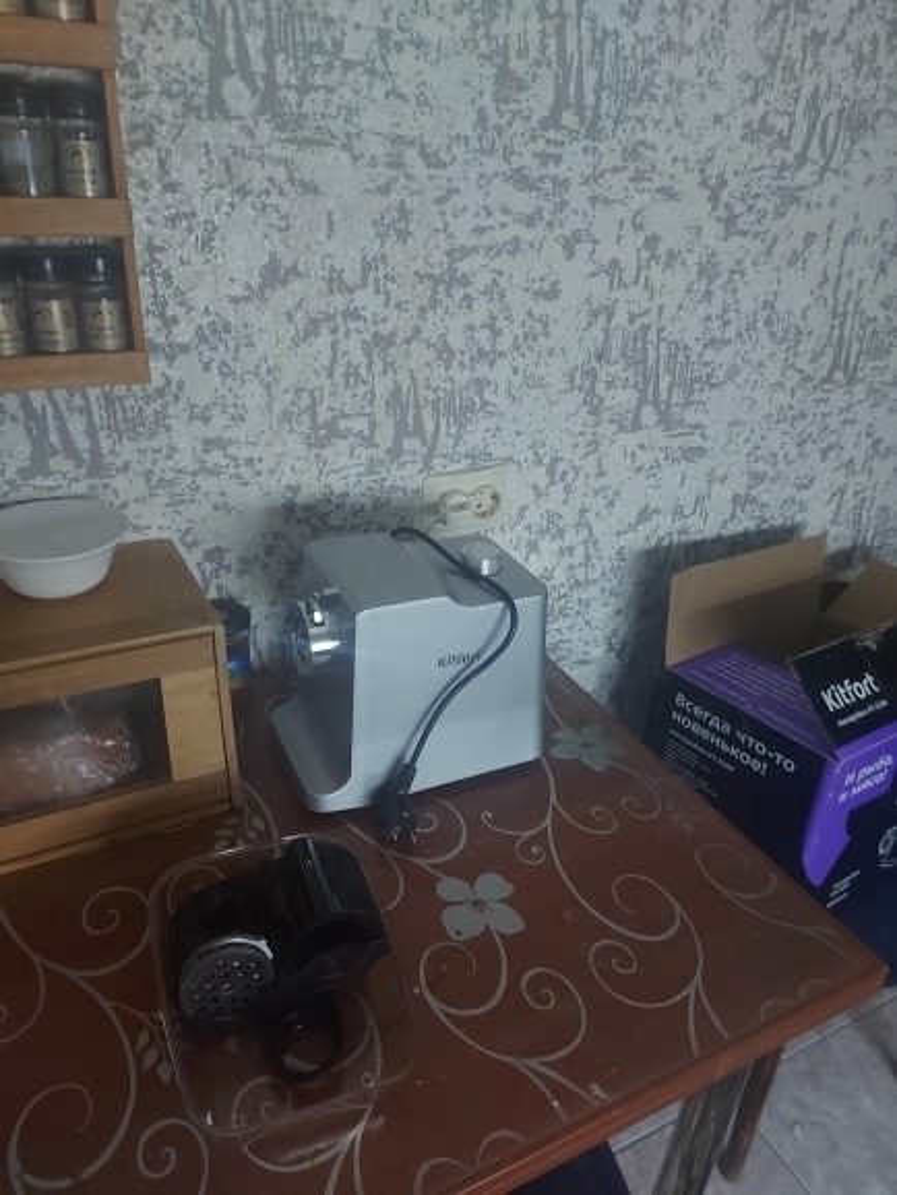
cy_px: 598
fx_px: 829
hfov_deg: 56.9
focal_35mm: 24
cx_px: 448
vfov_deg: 71.6
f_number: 1.8
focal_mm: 5.23
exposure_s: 1/20
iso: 500
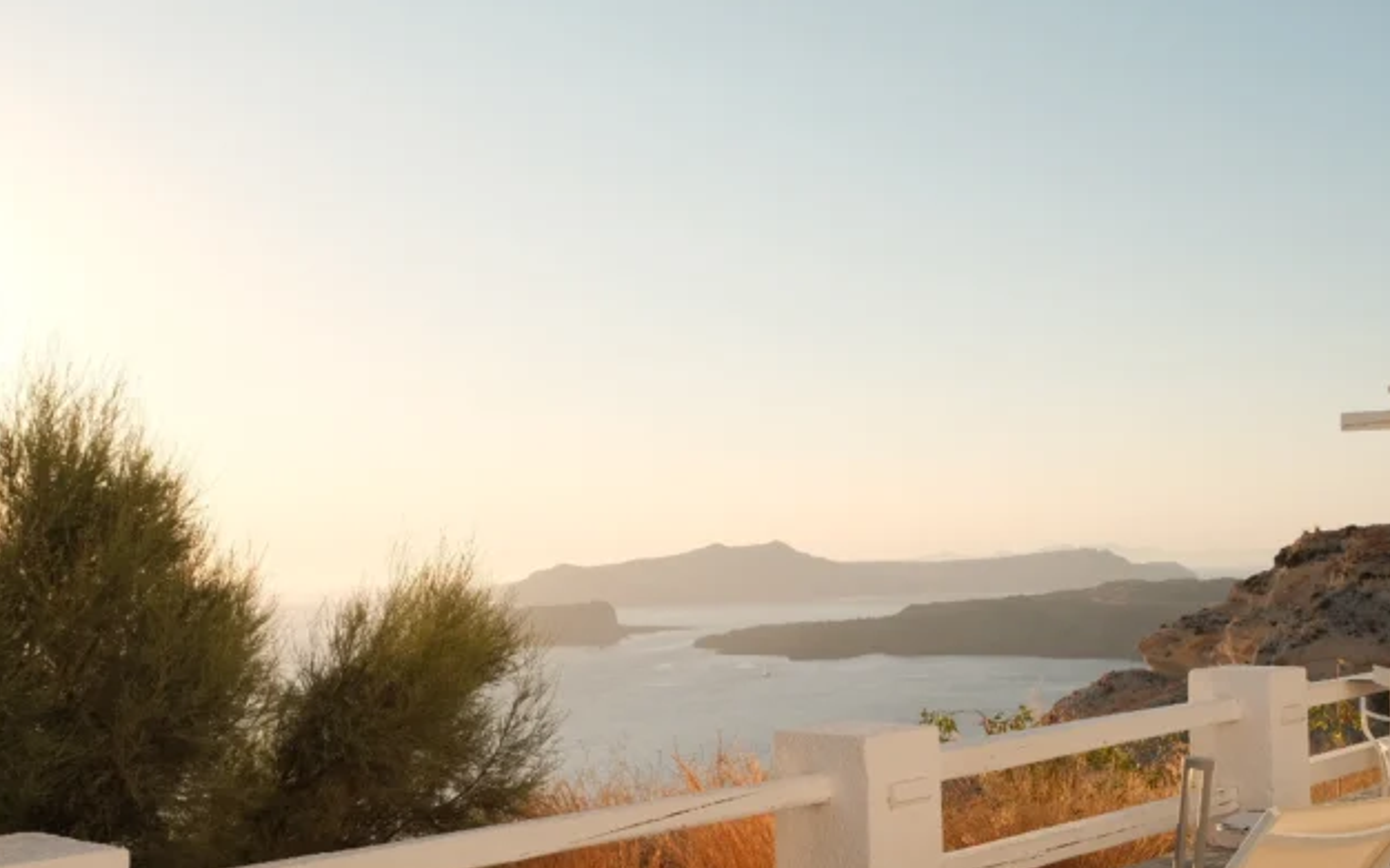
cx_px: 724
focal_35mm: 45
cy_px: 534
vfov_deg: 28.5
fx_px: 1704
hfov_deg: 44.4
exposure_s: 1/850
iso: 400
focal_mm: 18
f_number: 5.6
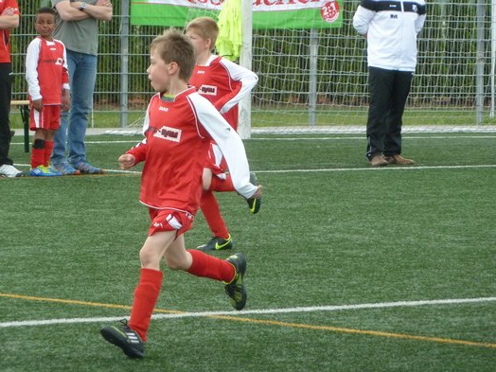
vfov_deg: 4.3
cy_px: 154
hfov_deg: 5.7
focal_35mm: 347
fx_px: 4972
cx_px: 221
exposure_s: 1/500
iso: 320
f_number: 4.7
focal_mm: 42.6
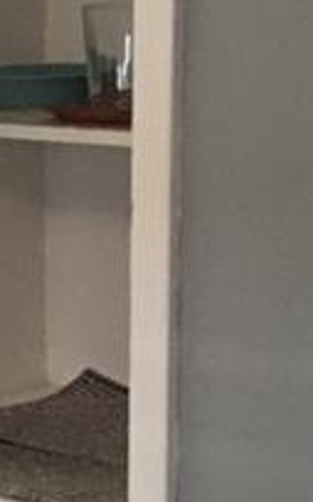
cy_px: 295
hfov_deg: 6.6
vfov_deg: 11.6
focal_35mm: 181
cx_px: -633
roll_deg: +2.7
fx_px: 2477
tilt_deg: -10.5
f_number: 2.2
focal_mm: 4.15
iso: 200
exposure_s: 1/25
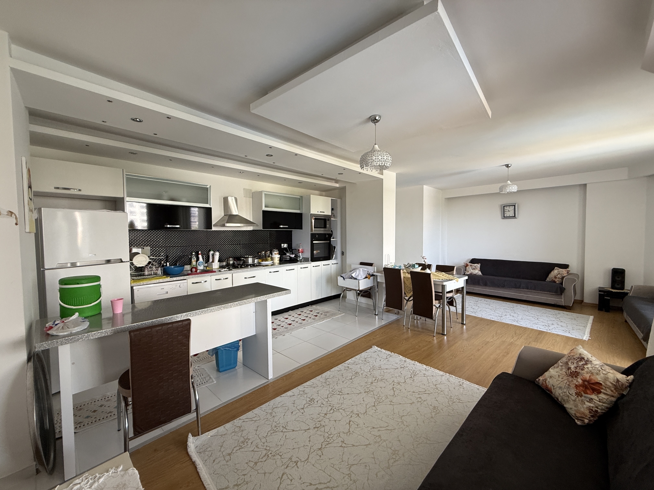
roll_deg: +0.6
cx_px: 327
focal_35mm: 14
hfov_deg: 102.1
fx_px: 265
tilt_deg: -2.0
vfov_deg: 85.7
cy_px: 245
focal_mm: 2.22
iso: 125
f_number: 2.2
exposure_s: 1/99
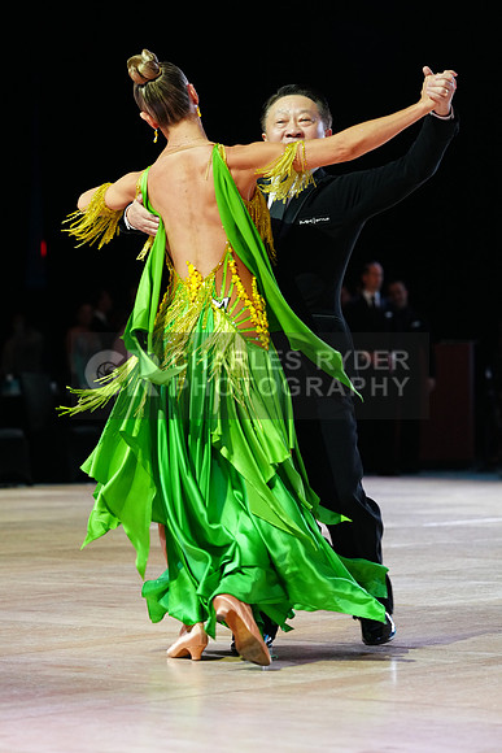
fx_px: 2655
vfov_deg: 16.1
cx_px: 251
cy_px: 376
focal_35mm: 127
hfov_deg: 10.8
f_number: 4
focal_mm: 127
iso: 2500
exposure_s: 1/320
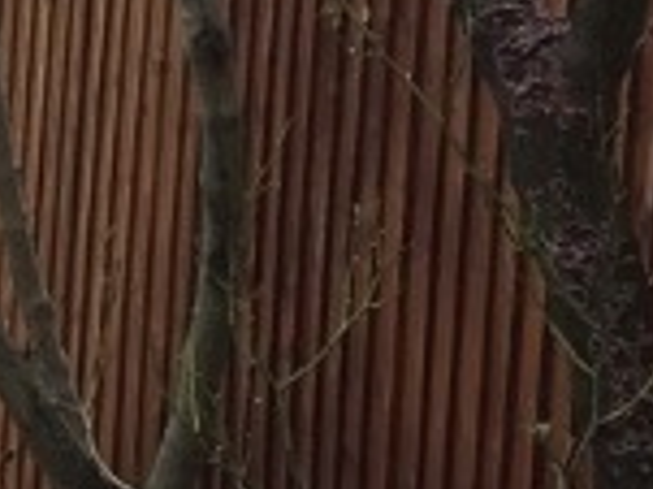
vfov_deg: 6.4
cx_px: -1341
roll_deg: +1.1
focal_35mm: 230
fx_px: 4335
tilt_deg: -10.4
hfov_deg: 7.5
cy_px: 749
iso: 40
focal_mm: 4.15
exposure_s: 1/100
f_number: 2.2
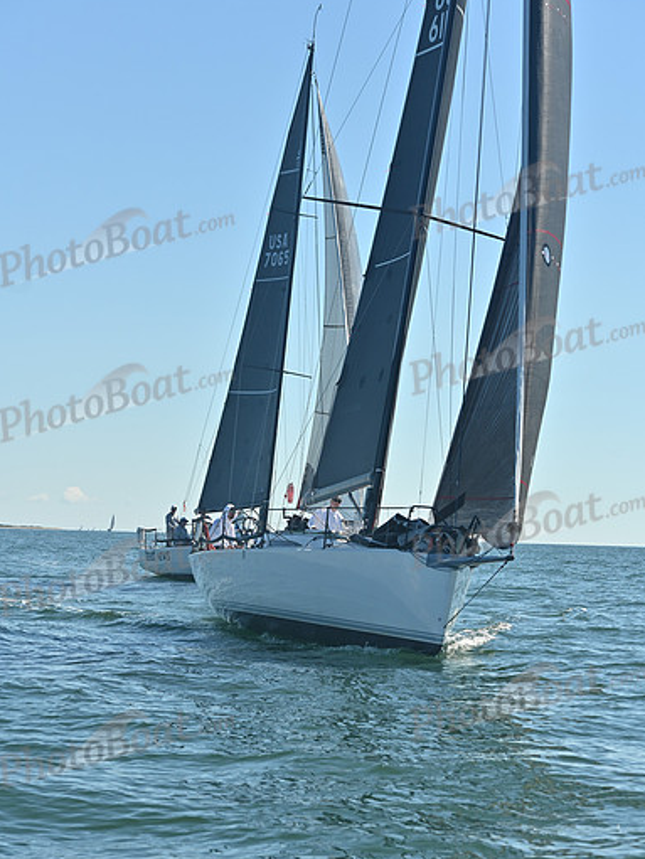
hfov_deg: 15.7
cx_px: 322
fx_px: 2333
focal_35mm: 94
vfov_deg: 20.9
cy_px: 463
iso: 250
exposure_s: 1/1600
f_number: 5.6
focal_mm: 86
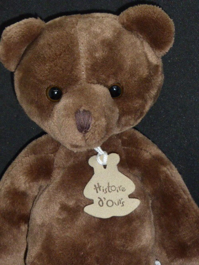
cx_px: 100
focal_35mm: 91
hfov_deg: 16.2
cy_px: 132
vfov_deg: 21.5
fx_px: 697
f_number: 5.2
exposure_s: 1/250
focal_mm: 15.1
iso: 800
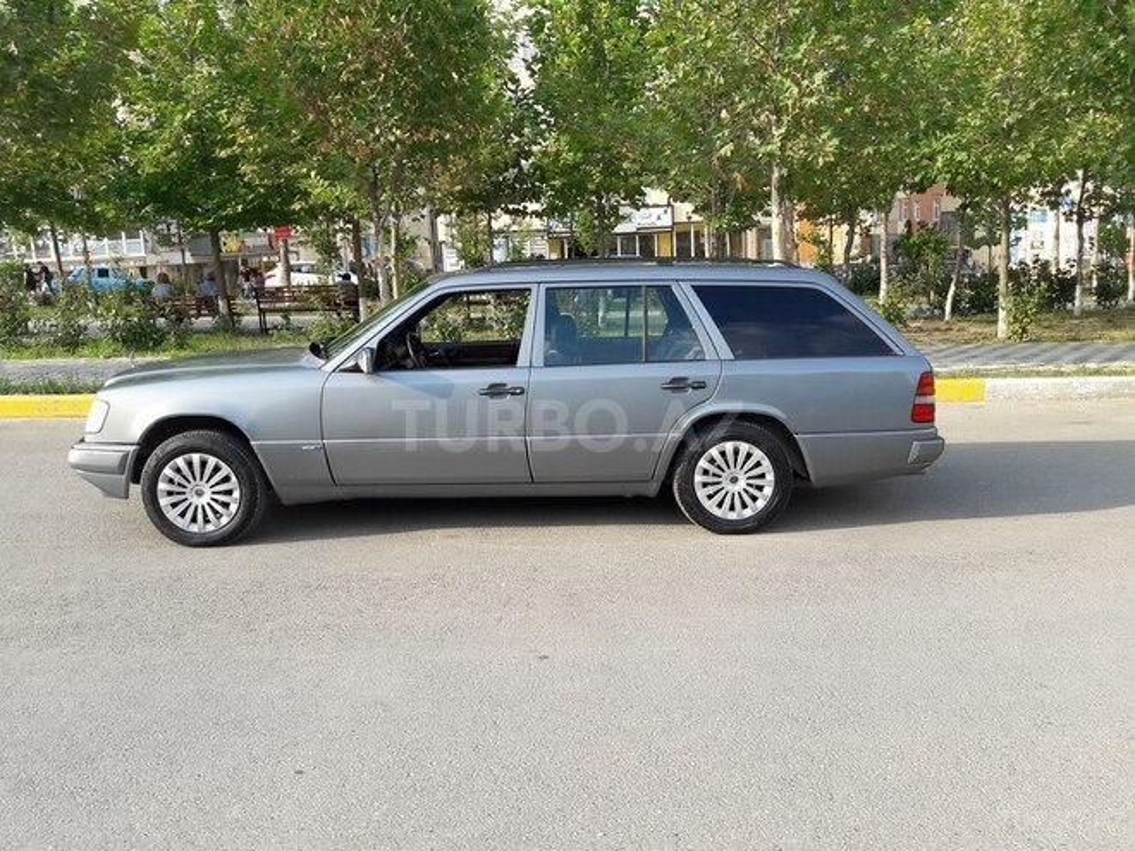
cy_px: 426
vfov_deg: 49.7
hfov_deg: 63.4
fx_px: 918
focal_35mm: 28
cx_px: 568
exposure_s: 1/513
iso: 40
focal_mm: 3.7
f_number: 1.9
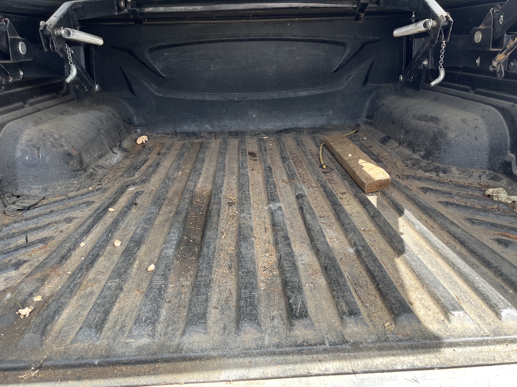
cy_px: 194
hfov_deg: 67.3
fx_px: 388
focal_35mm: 26
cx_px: 258
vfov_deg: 53.1
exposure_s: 1/406
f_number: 1.6
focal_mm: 5.1
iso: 50
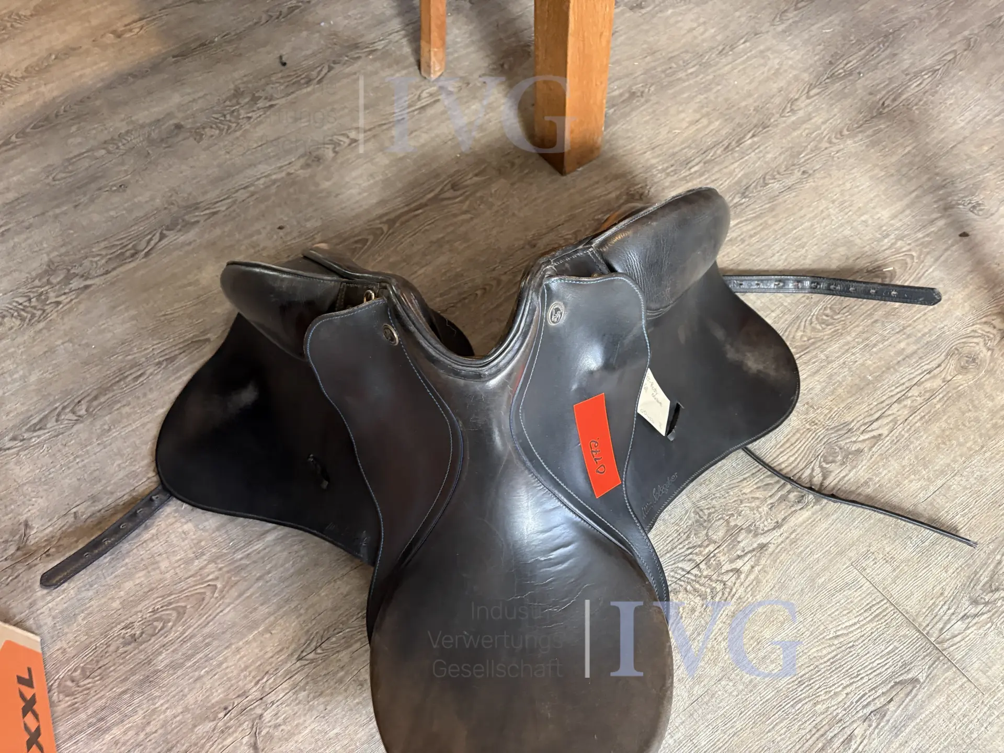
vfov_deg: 53.1
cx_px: 502
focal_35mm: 26
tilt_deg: -60.4
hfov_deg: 67.3
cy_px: 376
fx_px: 754
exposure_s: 1/50
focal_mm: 5.96
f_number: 1.6
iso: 250
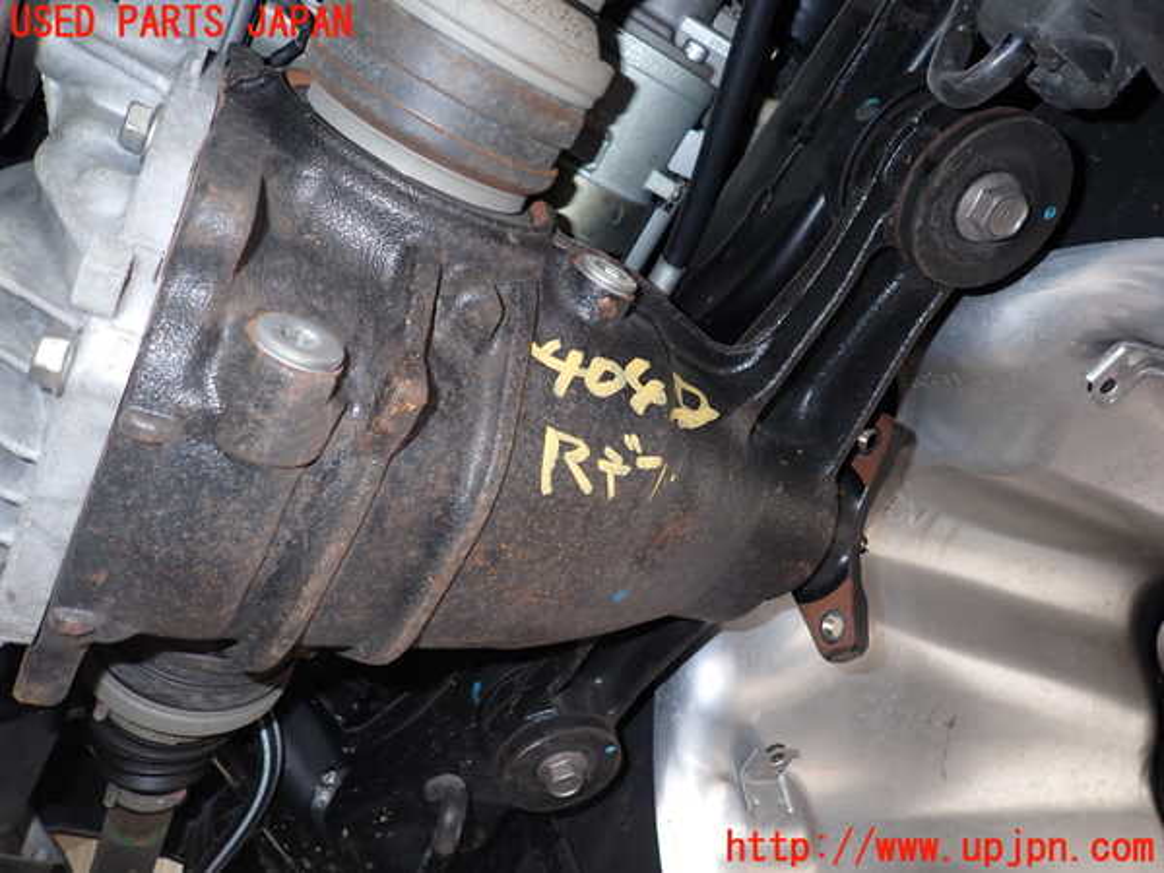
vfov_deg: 54.9
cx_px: 582
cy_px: 436
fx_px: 841
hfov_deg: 69.4
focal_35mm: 25
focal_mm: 4.5
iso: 200
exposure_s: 1/30
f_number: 5.6
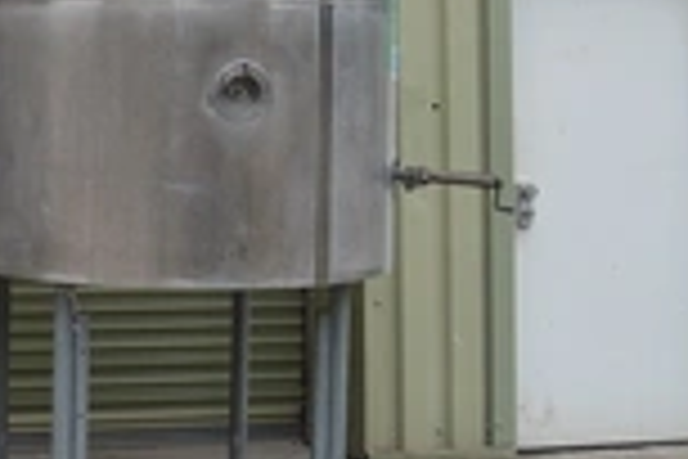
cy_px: 68
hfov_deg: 22.3
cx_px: -76
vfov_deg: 15.7
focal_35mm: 86
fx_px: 1643
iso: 200
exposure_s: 1/125
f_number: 5.6
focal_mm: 22
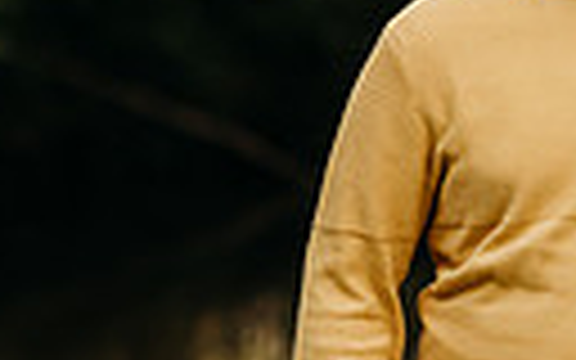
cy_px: 11
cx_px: 770
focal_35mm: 393
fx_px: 6169
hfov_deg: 5.3
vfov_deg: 3.3
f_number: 2.2
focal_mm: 85
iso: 125
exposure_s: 1/200
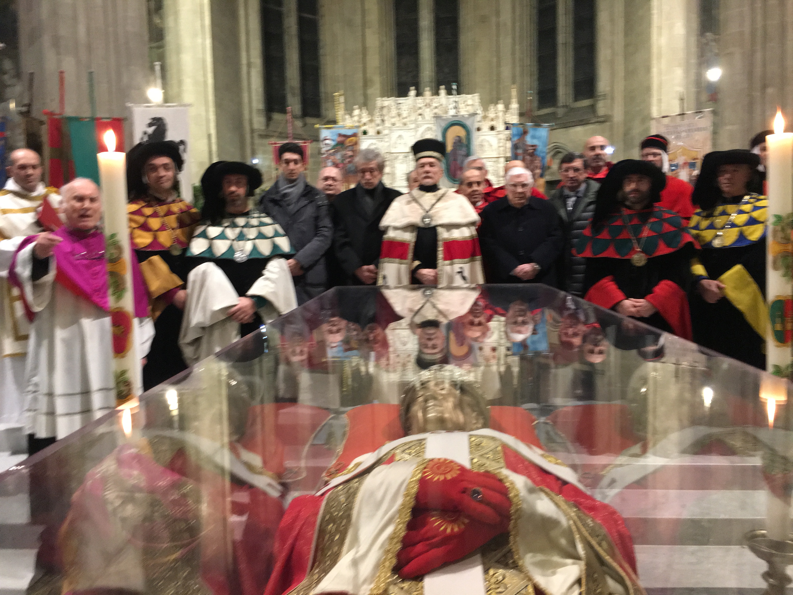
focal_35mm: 29
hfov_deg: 61.7
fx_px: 664
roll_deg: +1.4
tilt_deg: -4.9
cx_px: 396
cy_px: 298
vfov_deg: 48.2
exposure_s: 1/17
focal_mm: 4.15
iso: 320
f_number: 2.2
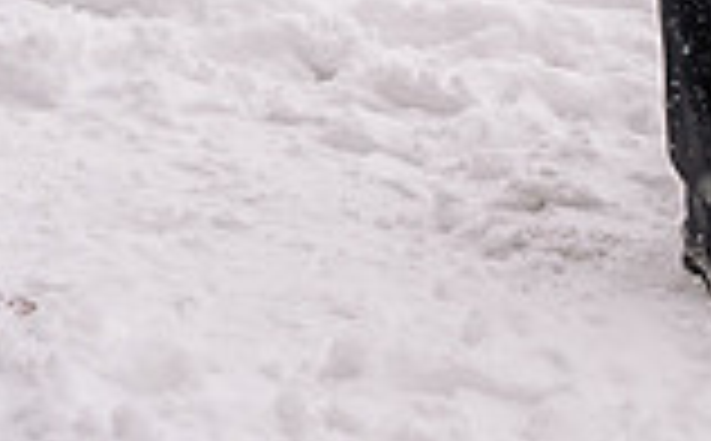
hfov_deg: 15.2
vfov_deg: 9.2
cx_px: 850
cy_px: -412
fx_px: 2572
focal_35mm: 133
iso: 1250
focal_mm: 35
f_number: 5
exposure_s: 1/250
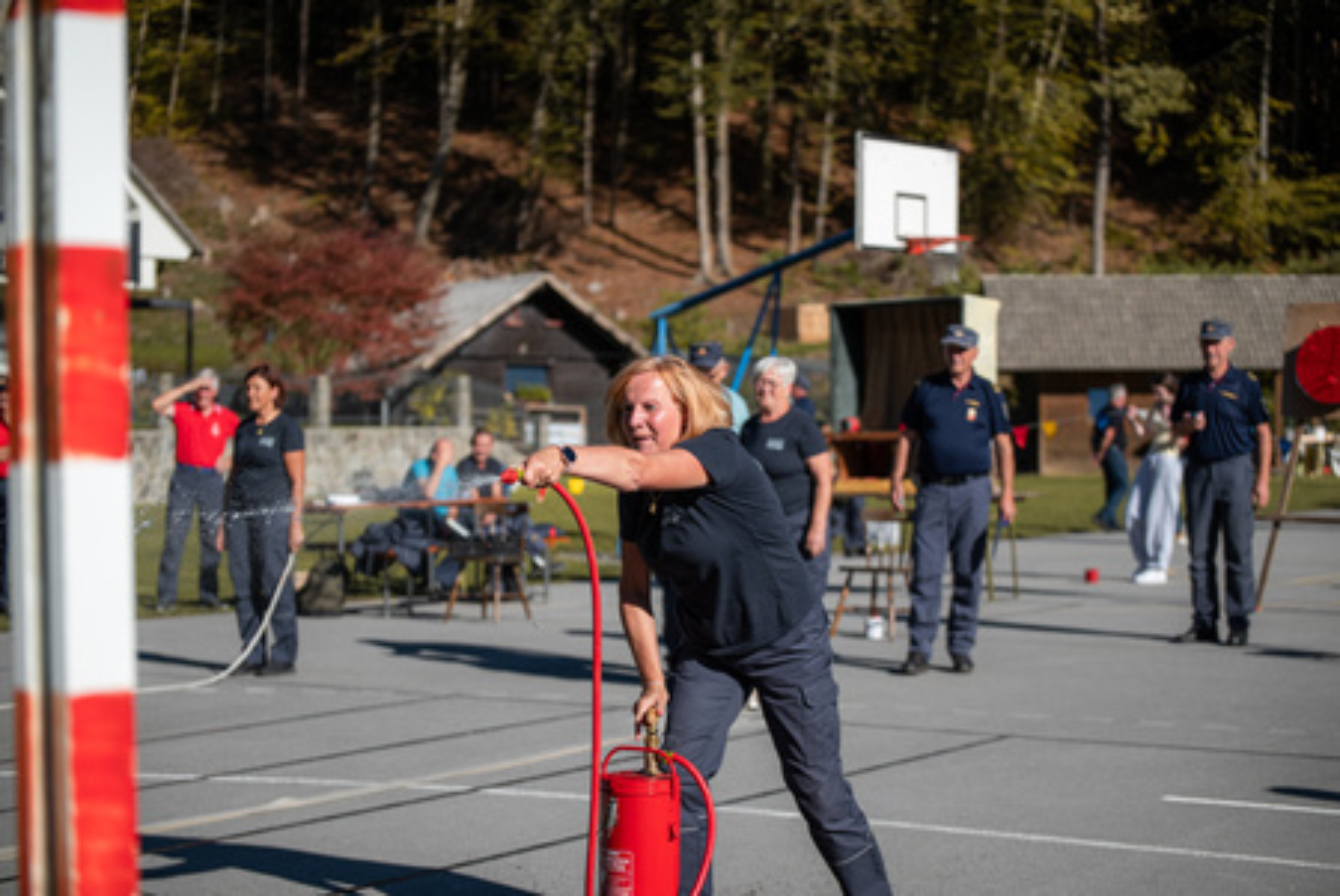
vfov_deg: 19.5
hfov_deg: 28.8
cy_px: 448
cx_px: 670
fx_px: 2608
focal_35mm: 70
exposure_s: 1/3200
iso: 100
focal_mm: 70
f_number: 2.8
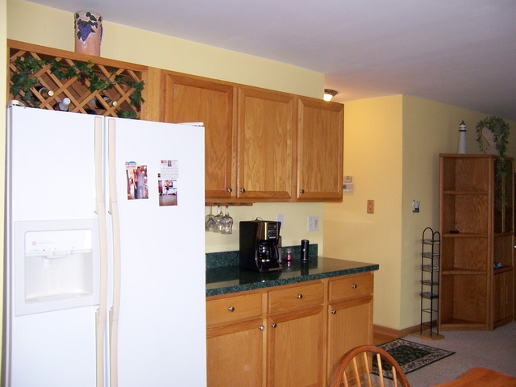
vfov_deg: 42.9
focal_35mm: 33
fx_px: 492
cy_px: 194
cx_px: 258
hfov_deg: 55.4
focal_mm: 5.5
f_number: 2.8
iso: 140
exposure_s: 1/60
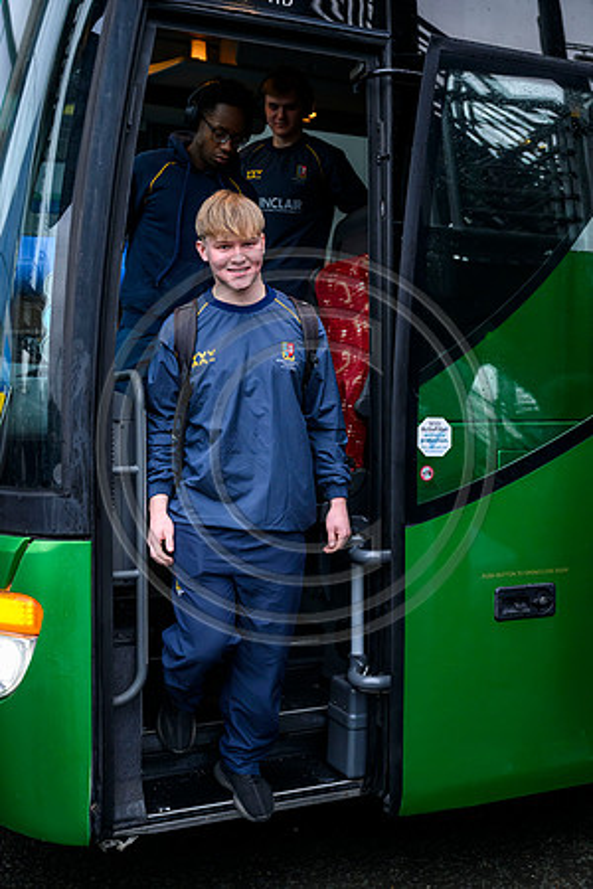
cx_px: 296
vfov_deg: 49.6
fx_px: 964
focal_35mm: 39
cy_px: 444
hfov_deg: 34.2
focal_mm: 39
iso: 3200
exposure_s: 1/800
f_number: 3.5
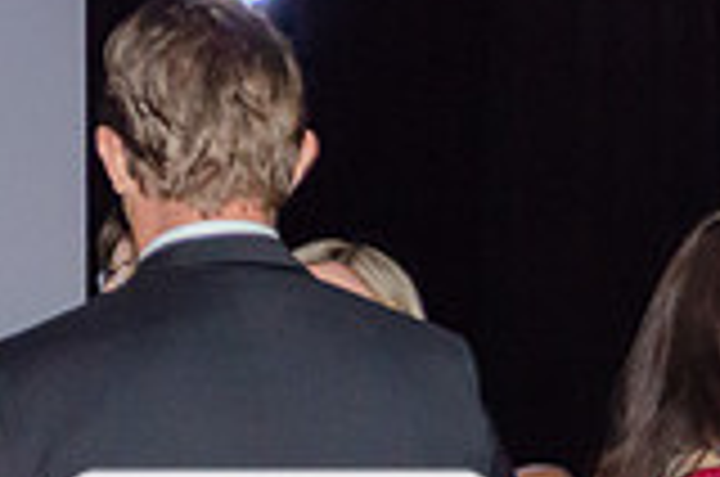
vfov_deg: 4.6
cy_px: 508
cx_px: 1228
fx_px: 5968
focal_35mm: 299
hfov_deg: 6.8
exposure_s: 1/60
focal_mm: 55
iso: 3200
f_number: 5.6
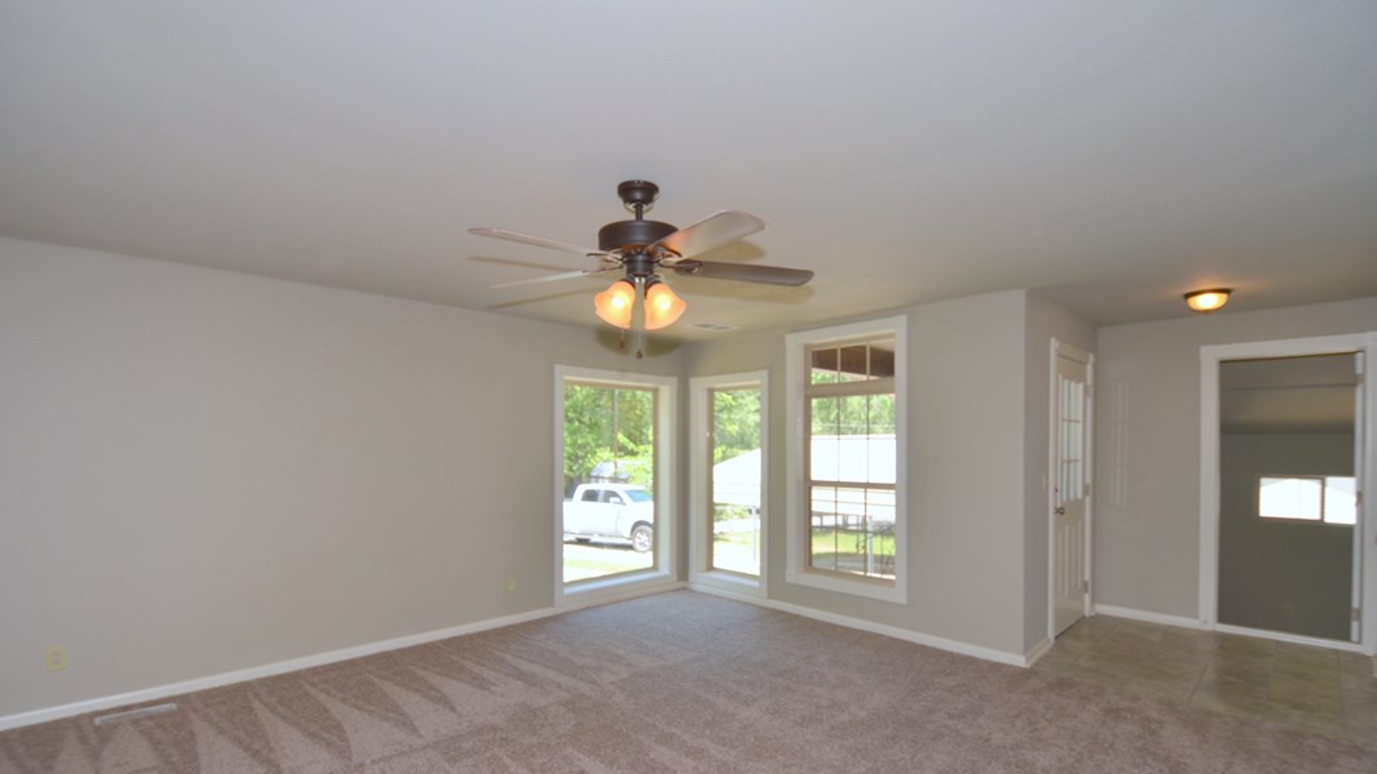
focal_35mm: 16
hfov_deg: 99.4
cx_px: 683
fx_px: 584
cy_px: 444
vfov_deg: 66.7
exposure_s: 1/125
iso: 180
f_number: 5.6
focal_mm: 10
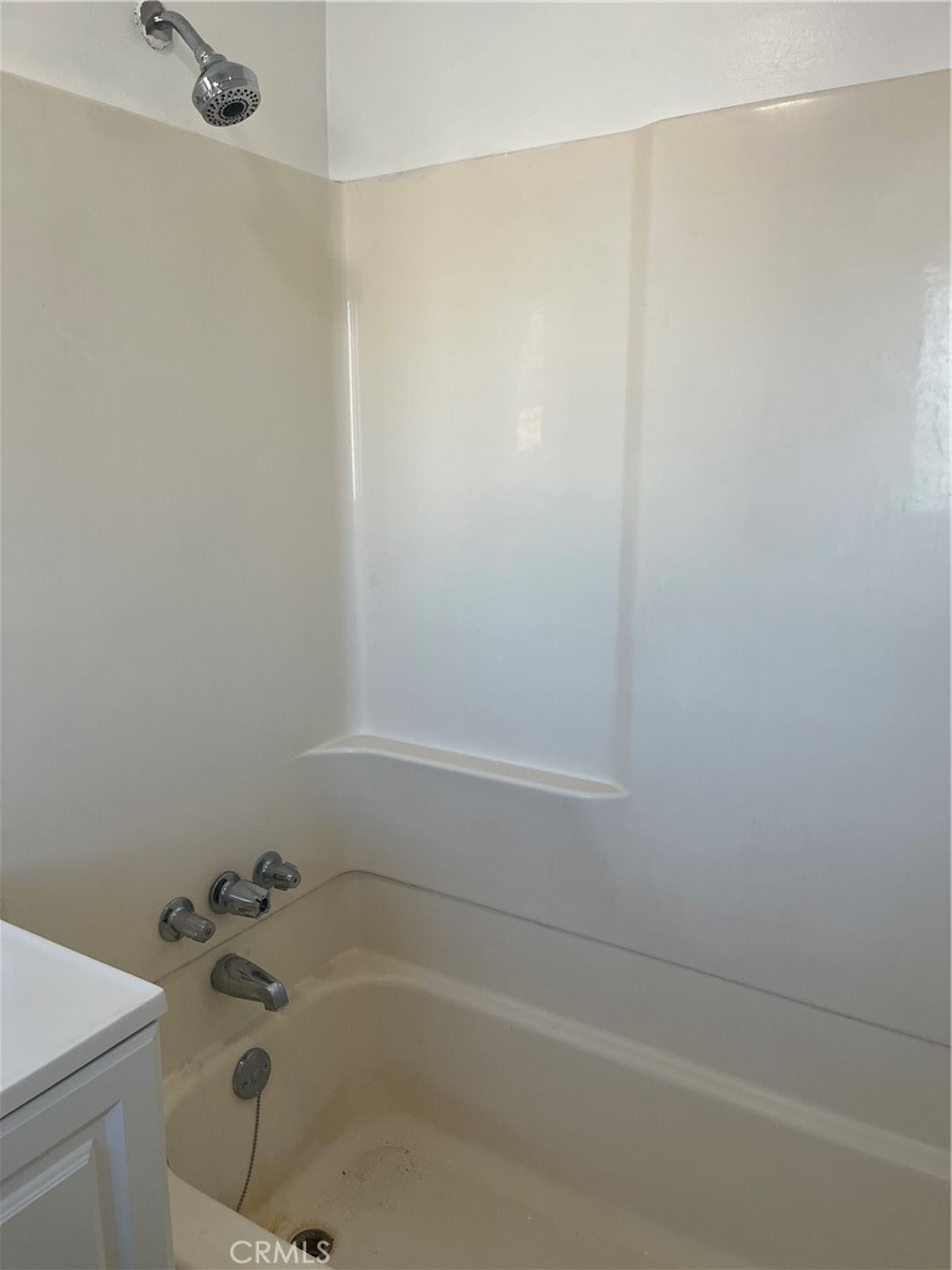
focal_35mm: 26
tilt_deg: -12.7
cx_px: 476
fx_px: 953
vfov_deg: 67.3
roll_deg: -0.2
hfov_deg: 53.1
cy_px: 635
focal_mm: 5.1
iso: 80
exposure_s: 1/120
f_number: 1.6
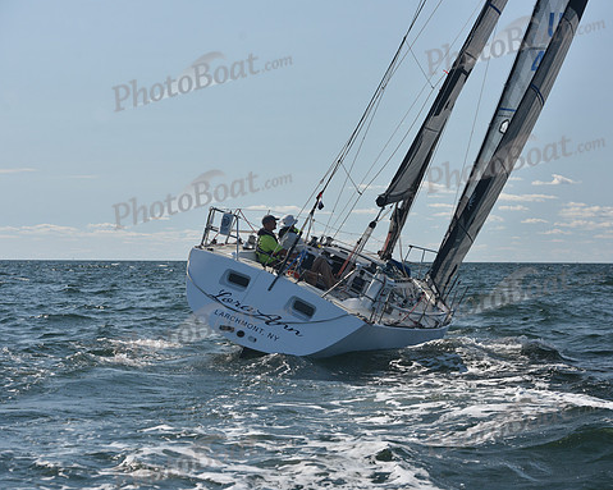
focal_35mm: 108
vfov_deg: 14.3
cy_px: 245
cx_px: 360
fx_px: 1959
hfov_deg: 17.8
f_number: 7.1
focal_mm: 95
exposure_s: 1/800
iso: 250
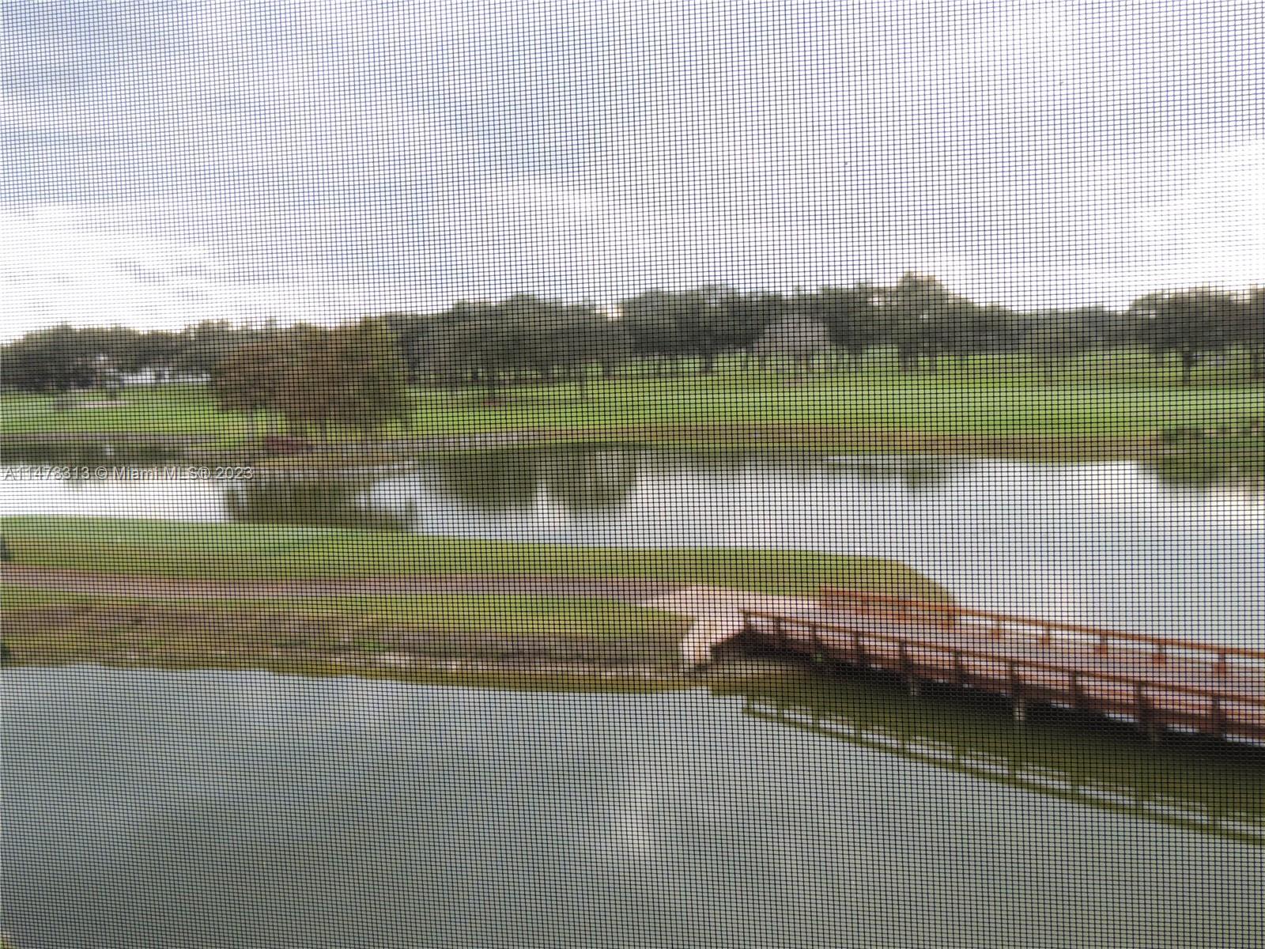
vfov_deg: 40.7
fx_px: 1279
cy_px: 474
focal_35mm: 35
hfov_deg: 52.6
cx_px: 632
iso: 100
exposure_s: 1/125
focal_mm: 6.2
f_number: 3.3
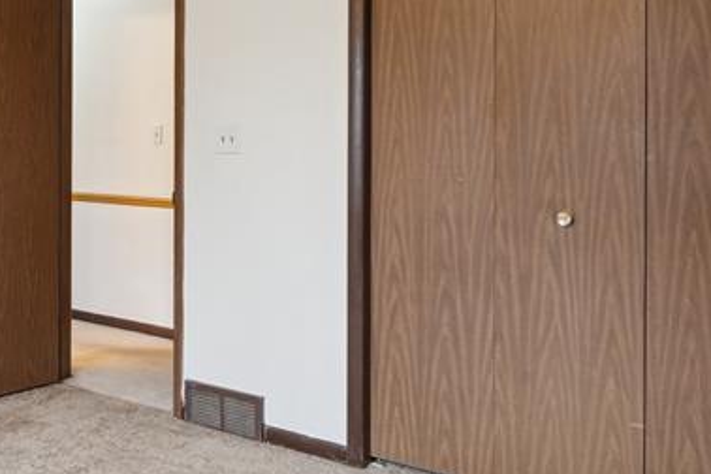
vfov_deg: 28.1
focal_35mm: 47
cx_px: 139
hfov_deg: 39.9
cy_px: 128
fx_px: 935
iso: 400
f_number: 8
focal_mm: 17.5
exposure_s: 1/8
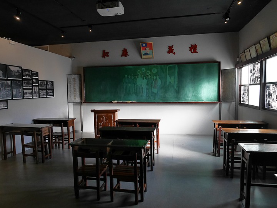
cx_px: 138
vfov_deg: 56.9
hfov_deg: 71.6
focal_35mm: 24
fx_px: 192
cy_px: 104
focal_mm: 12
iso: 1600
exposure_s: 1/160
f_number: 6.3
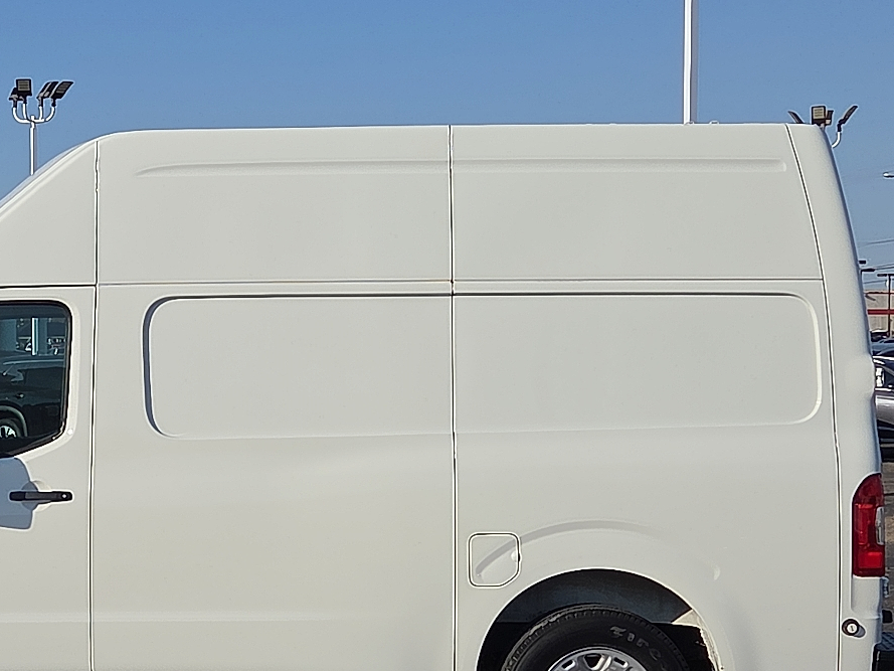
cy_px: 465
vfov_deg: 18.1
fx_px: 2092
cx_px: 170
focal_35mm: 81
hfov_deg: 23.7
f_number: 1.8
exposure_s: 1/10000
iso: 64
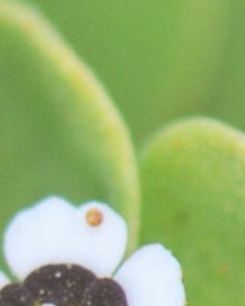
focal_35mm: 1676
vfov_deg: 1.2
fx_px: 15191
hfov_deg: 0.9
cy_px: 382
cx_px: -339
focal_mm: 150
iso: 1000
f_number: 11
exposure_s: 1/100
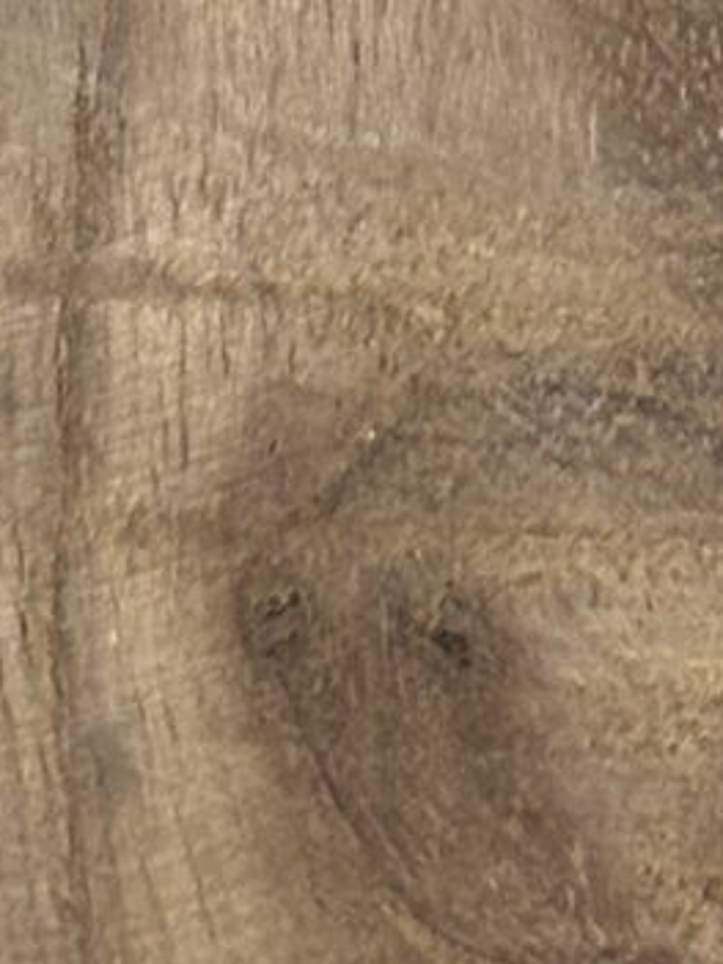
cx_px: 1916
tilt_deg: -89.4
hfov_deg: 3.8
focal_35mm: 379
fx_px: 10561
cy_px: -1450
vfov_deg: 5.1
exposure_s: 1/60
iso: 64
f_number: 1.6
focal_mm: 5.96
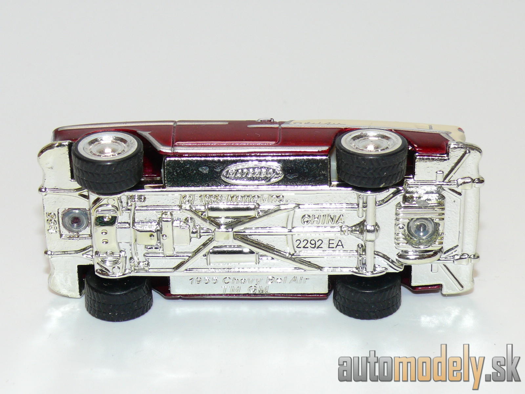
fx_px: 1547
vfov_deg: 14.5
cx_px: 262
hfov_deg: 19.3
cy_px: 197
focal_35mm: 102
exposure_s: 1/30
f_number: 4
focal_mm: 13.4
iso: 100
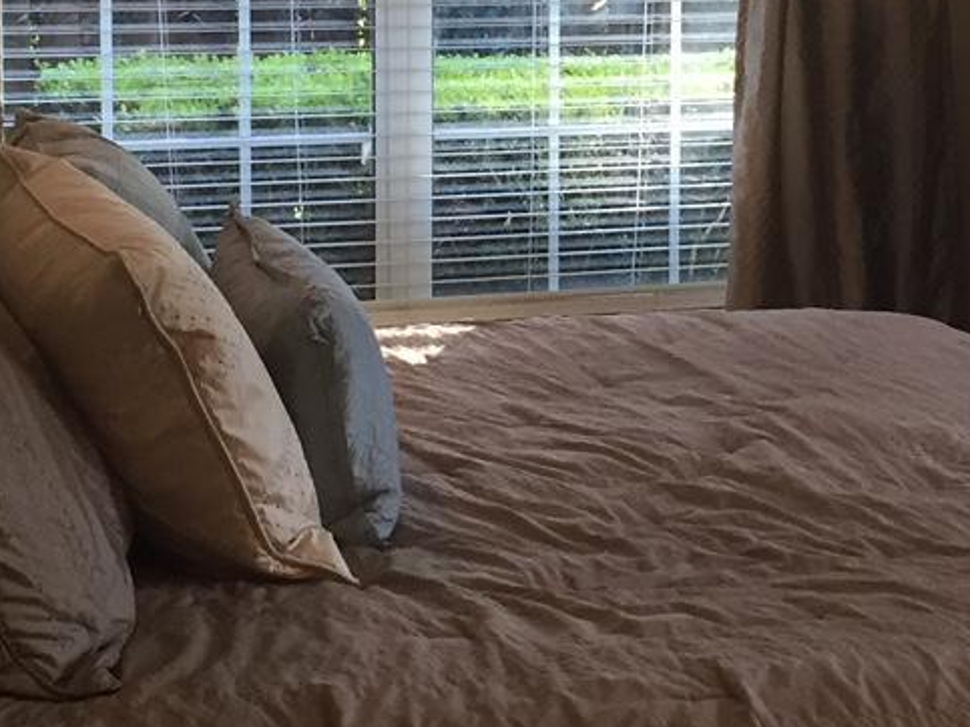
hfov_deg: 19.7
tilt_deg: -7.1
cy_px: 114
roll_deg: -0.8
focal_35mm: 98
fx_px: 2745
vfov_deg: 15.0
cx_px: 829
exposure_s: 1/30
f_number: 2.2
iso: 40
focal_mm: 4.15
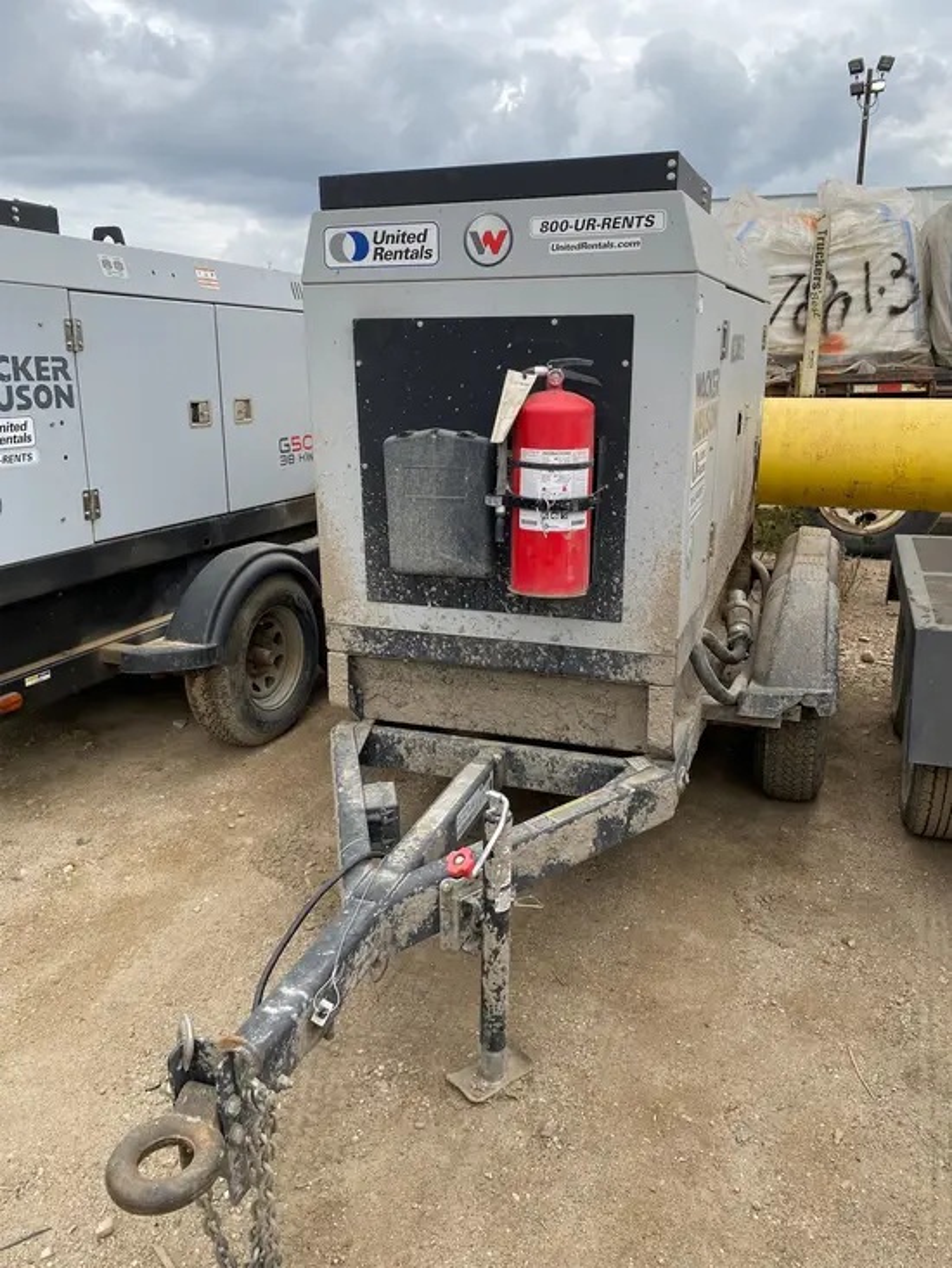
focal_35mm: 26
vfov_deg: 67.3
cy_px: 634
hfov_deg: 53.1
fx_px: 953
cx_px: 476
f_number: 1.8
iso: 32
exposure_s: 1/588
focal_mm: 4.25
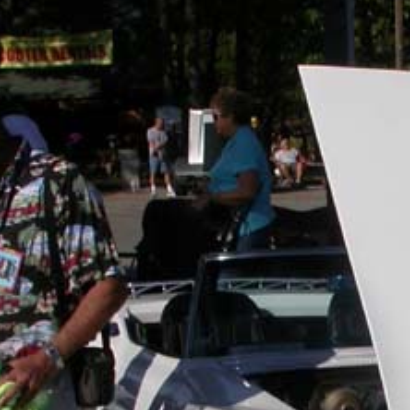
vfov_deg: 14.2
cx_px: 473
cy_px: 406
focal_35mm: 121
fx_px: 1621
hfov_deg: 14.0
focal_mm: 7.85
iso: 100
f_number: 7.5
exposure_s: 1/922
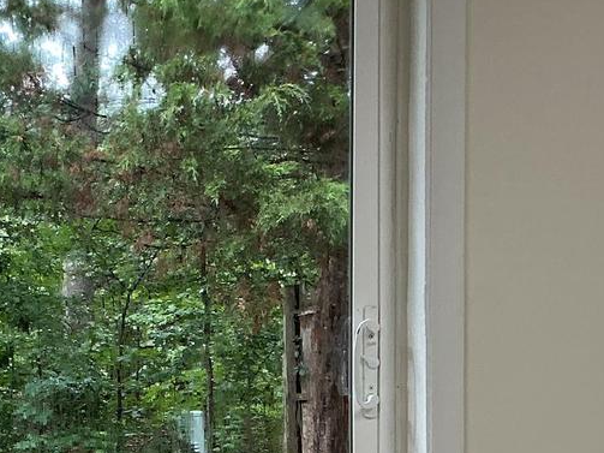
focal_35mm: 83
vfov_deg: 17.7
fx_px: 1448
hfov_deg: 22.2
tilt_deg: -6.3
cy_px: 348
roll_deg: +2.8
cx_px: -64
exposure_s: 1/120
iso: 40
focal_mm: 3
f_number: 1.8
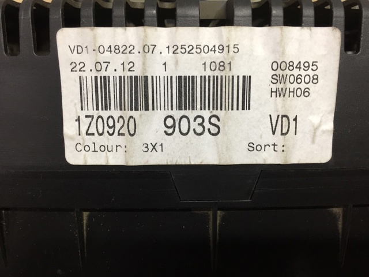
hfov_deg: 61.7
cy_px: 138
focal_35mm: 29
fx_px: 309
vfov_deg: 48.2
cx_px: 184
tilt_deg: -47.7
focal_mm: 4.15
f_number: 2.2
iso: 50
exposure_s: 1/33
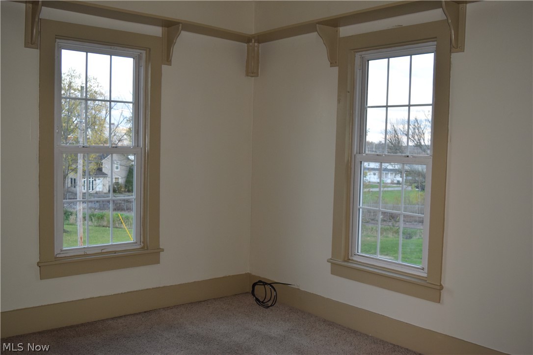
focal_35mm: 36
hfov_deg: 53.1
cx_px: 266
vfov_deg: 36.9
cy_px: 178
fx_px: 533
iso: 800
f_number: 5
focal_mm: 24
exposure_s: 1/100
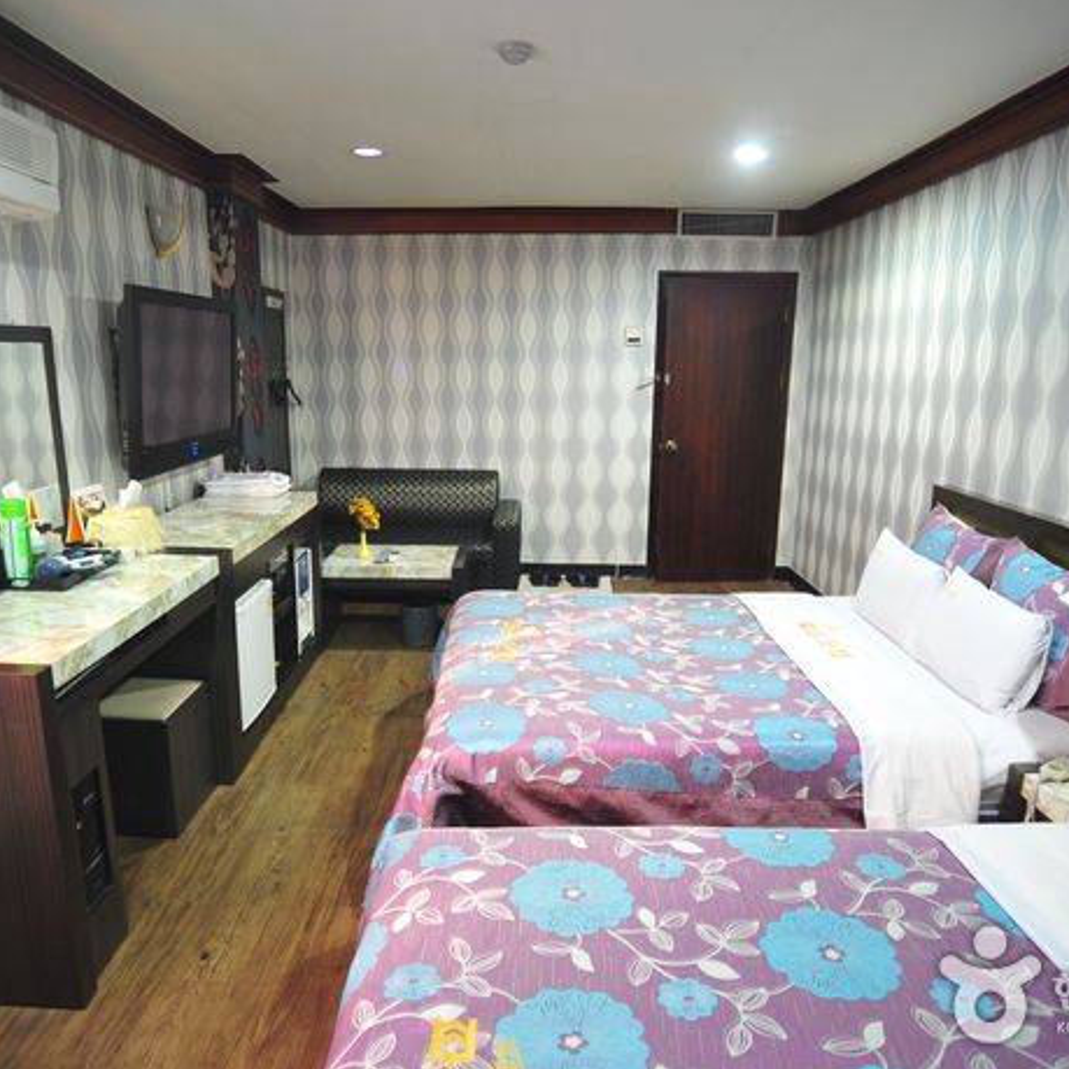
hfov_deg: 69.6
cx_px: 510
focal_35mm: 22
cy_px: 533
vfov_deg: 69.6
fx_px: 769
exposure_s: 1/15
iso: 1250
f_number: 3.2
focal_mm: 17
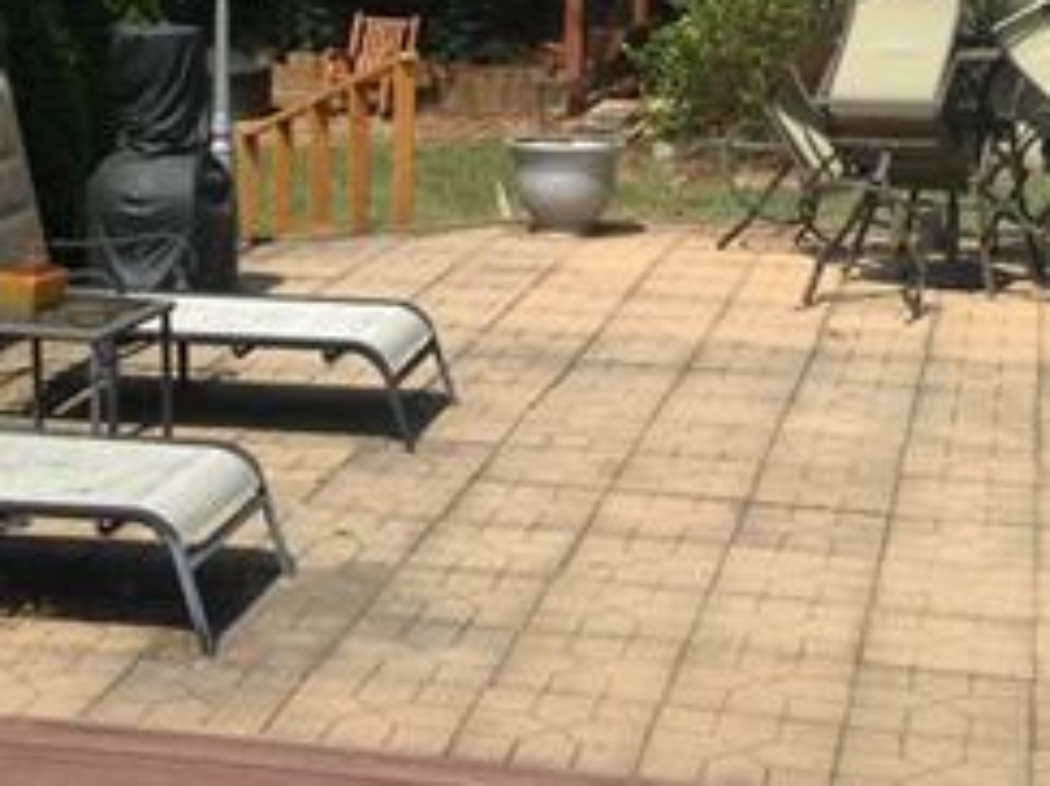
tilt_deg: -4.3
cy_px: 43
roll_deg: -2.0
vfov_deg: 16.7
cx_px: 553
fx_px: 2638
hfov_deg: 22.5
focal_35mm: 87
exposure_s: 1/935
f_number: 2.4
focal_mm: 4.12
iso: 50
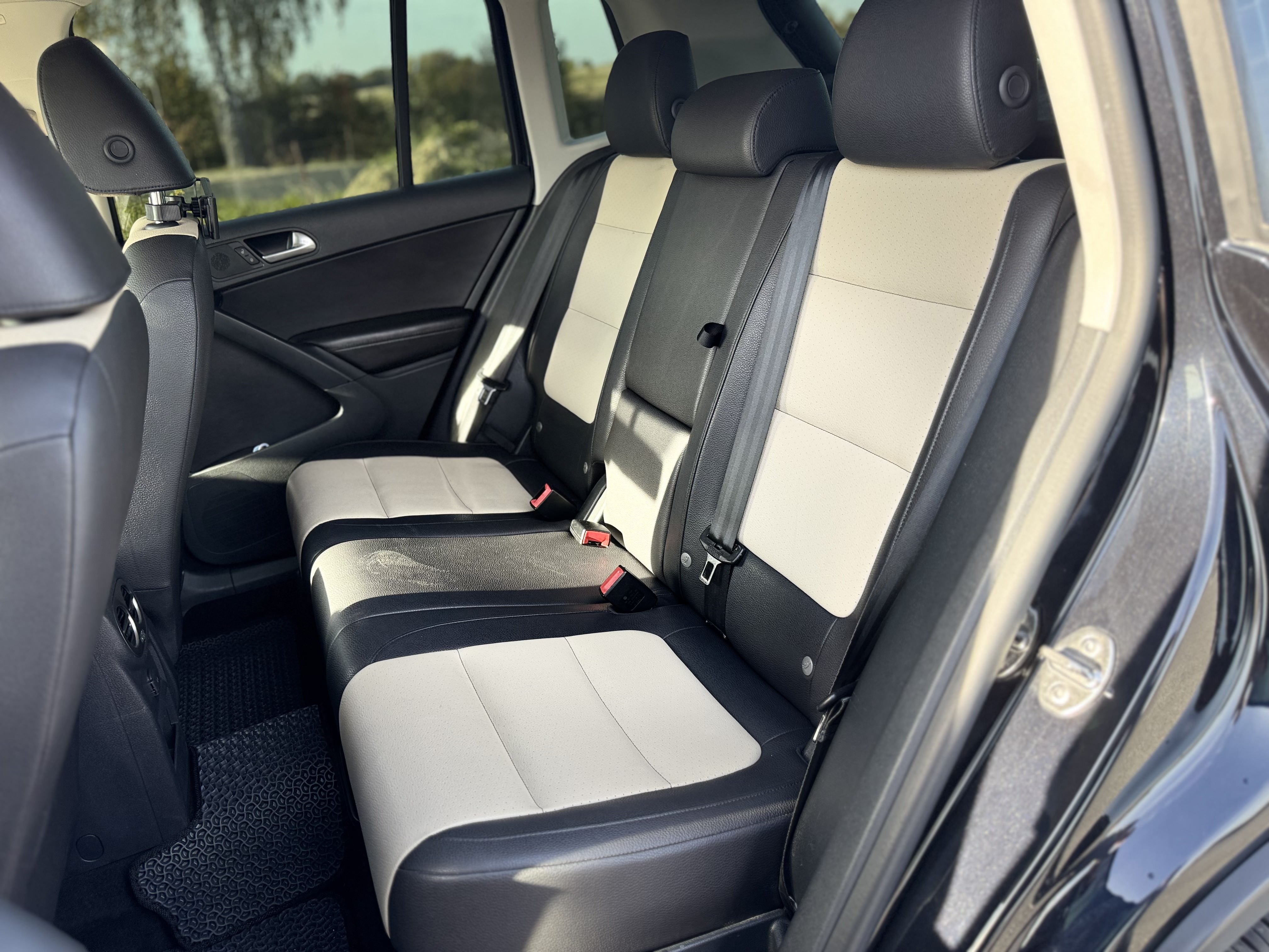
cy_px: 476
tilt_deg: -23.6
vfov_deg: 56.8
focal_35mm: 24
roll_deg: +5.8
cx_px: 634
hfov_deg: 71.6
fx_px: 880
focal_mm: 6.76
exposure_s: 1/245
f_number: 1.78
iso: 64
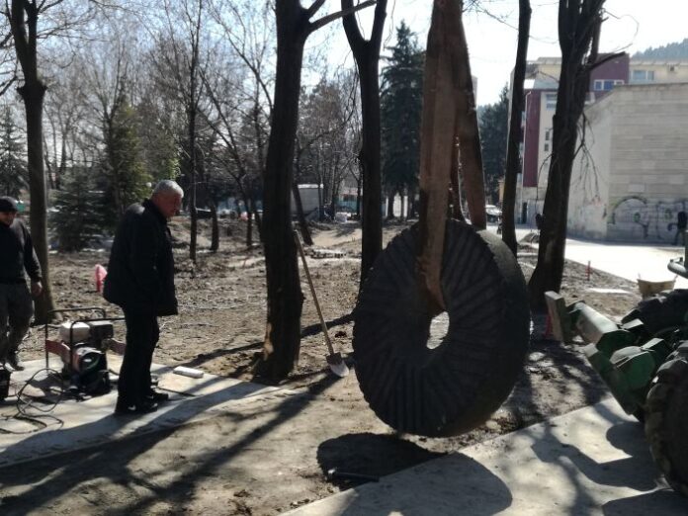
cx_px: 344
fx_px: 775
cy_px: 258
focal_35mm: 39
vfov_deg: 36.8
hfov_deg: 47.9
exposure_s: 1/781
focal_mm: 3.79
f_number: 2
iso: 50
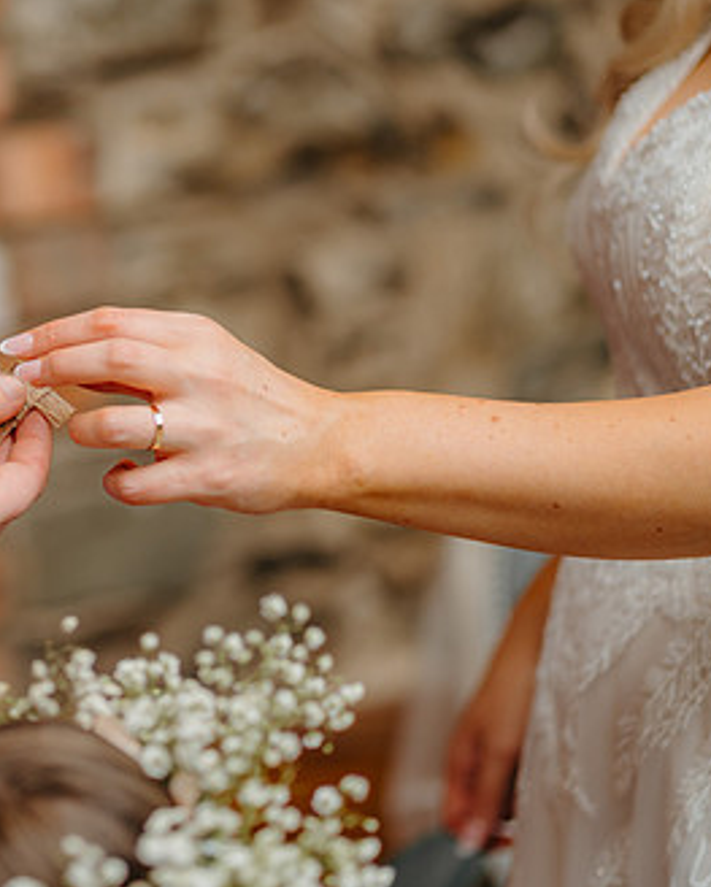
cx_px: 43
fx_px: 3704
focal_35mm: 141
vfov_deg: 13.7
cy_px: 404
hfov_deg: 10.9
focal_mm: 85
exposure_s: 1/200
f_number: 2
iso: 100
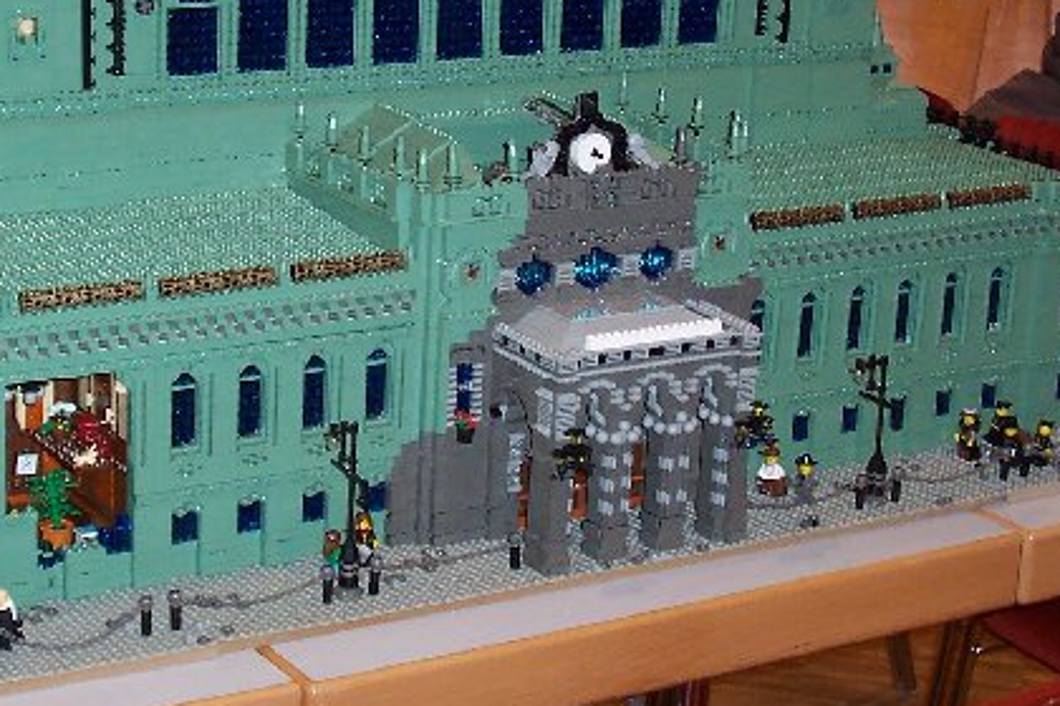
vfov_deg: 16.8
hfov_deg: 24.9
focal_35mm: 81
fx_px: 2385
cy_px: 213
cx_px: 360
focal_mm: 7
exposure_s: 1/60
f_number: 3
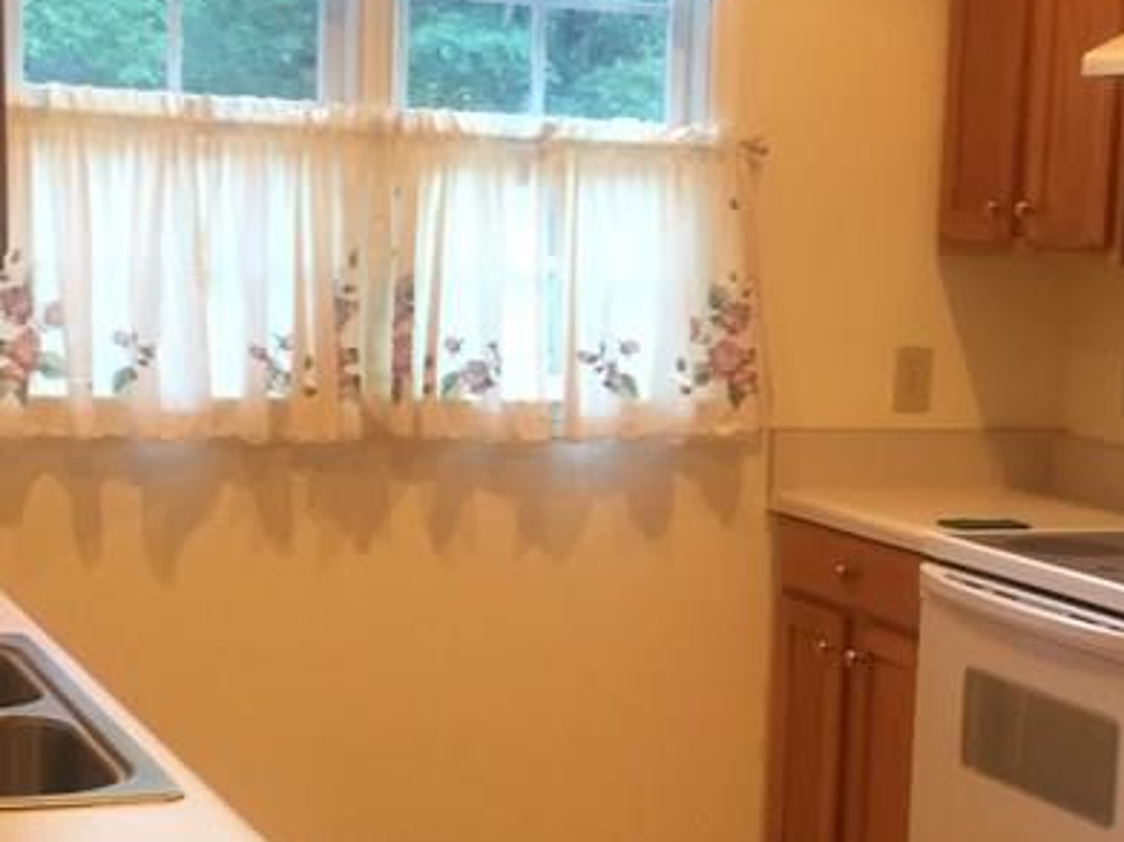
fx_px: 2467
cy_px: 601
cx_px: 736
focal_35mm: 76
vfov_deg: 19.3
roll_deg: -2.4
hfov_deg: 25.5
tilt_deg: -8.2
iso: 100
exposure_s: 1/30
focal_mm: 4.15
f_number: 2.2
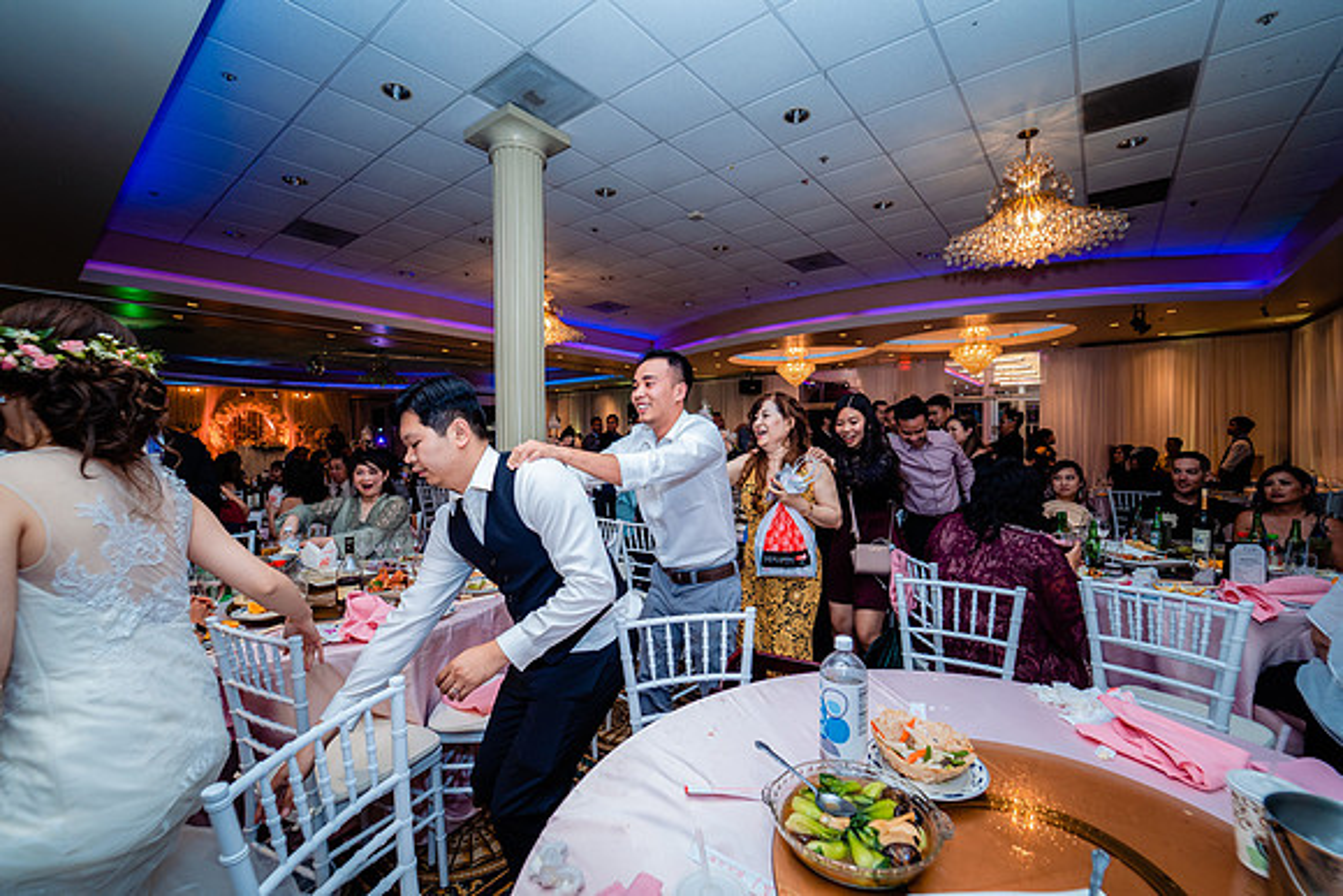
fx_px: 522
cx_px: 672
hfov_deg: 104.2
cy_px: 448
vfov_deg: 81.2
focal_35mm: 14
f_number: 4.5
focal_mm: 14
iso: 1250
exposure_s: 1/200
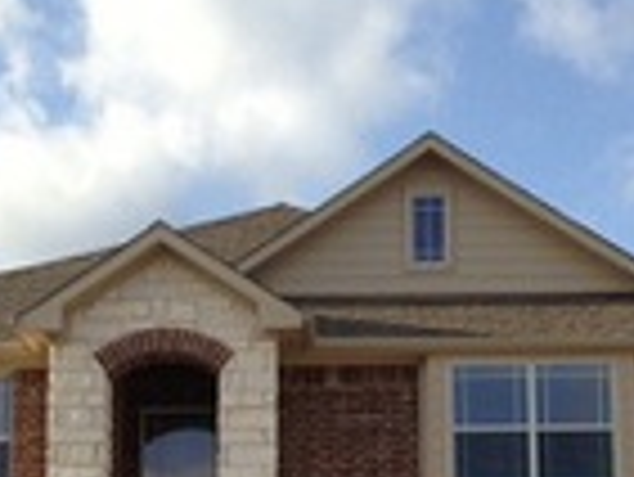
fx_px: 1485
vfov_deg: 17.6
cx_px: 270
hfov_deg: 24.1
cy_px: 536
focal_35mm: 81
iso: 50
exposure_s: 1/723
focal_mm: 4.13
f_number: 2.4
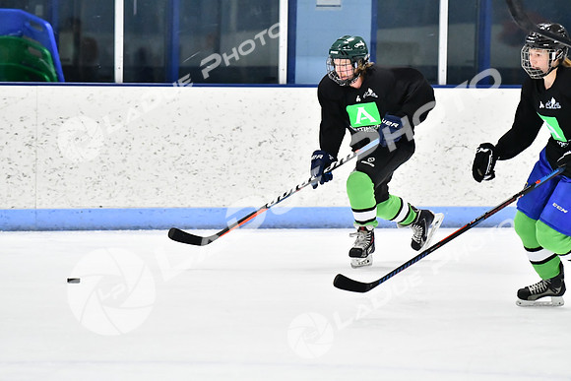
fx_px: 2975
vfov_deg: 7.3
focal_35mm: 188
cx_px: 286
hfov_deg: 11.0
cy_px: 190
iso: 6400
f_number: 2.8
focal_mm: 125
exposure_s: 1/1250
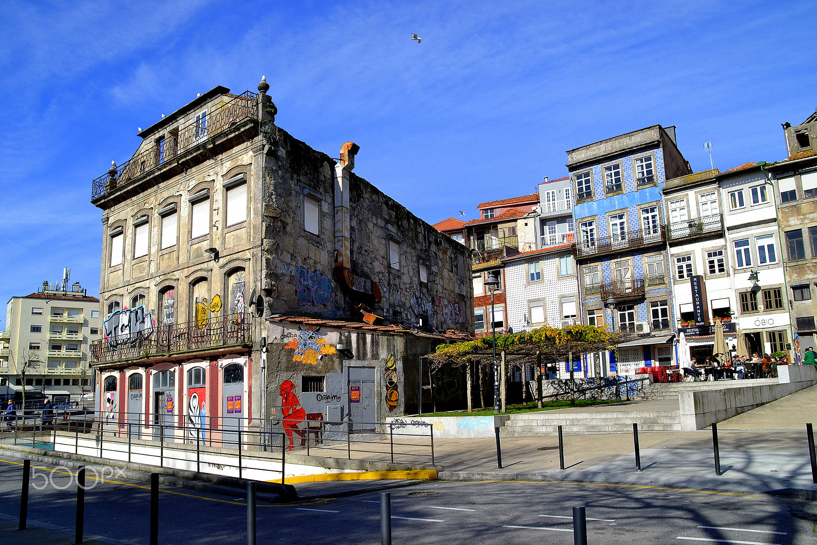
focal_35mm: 27
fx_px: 613
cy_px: 272
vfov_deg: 47.9
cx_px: 408
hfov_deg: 67.4
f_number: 9
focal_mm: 18
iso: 100
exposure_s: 1/200
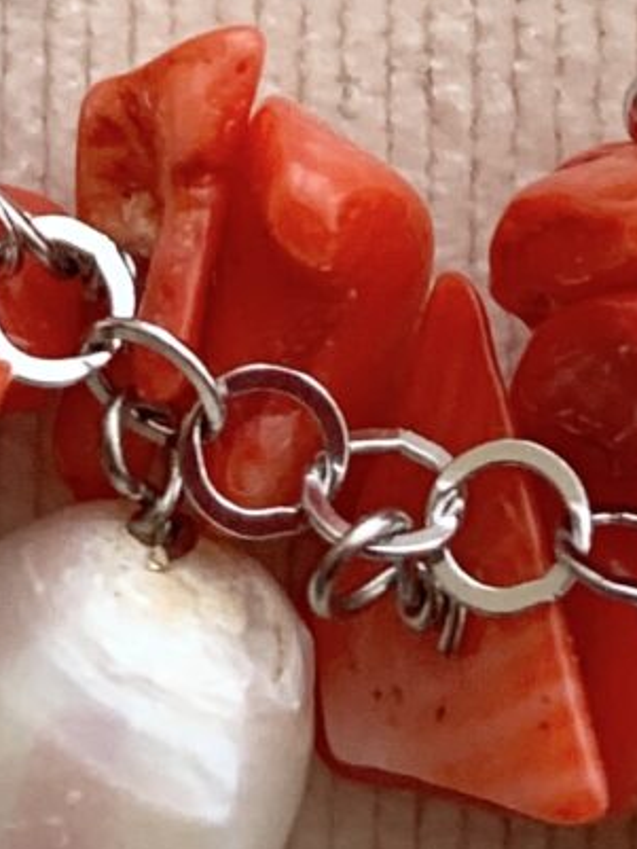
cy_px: -832
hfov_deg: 8.9
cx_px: 453
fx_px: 4071
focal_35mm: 166
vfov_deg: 10.9
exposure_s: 1/121
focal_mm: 4.25
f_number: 1.8
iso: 64
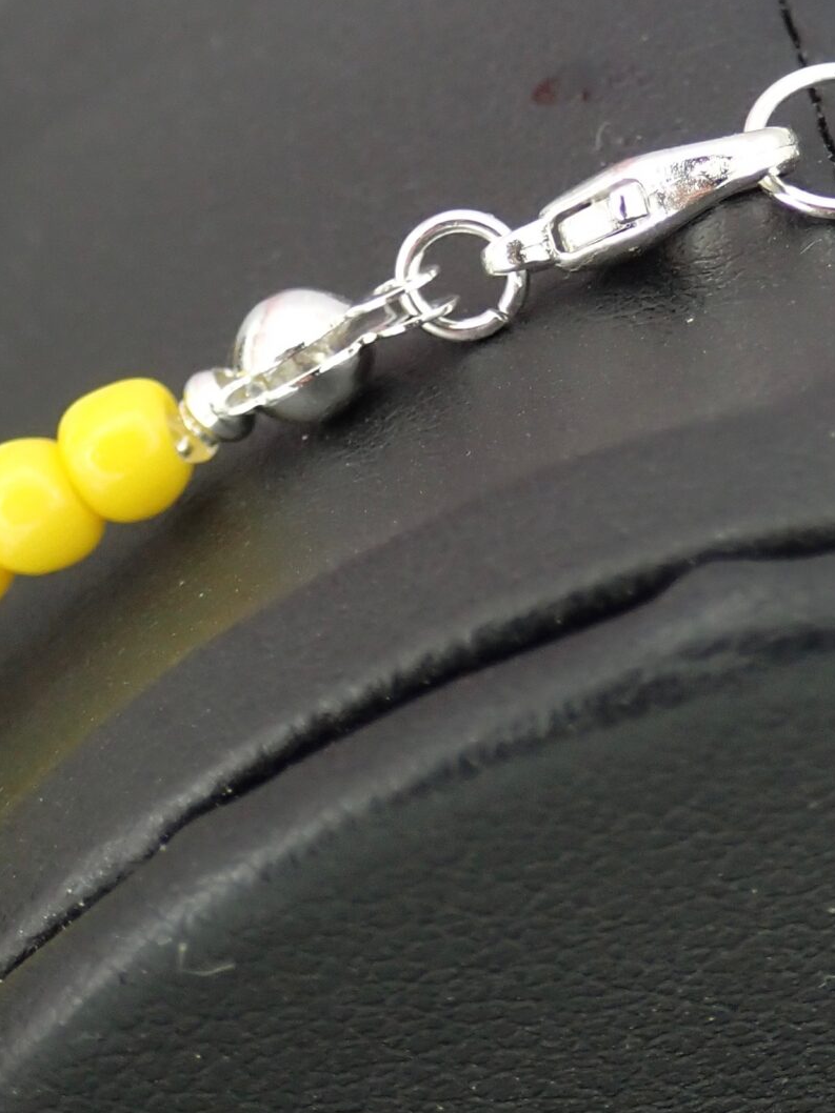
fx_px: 3893
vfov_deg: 16.1
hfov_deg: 12.1
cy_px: 128
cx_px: 891
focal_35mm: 121
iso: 200
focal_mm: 9.01
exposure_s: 1/80
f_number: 3.2
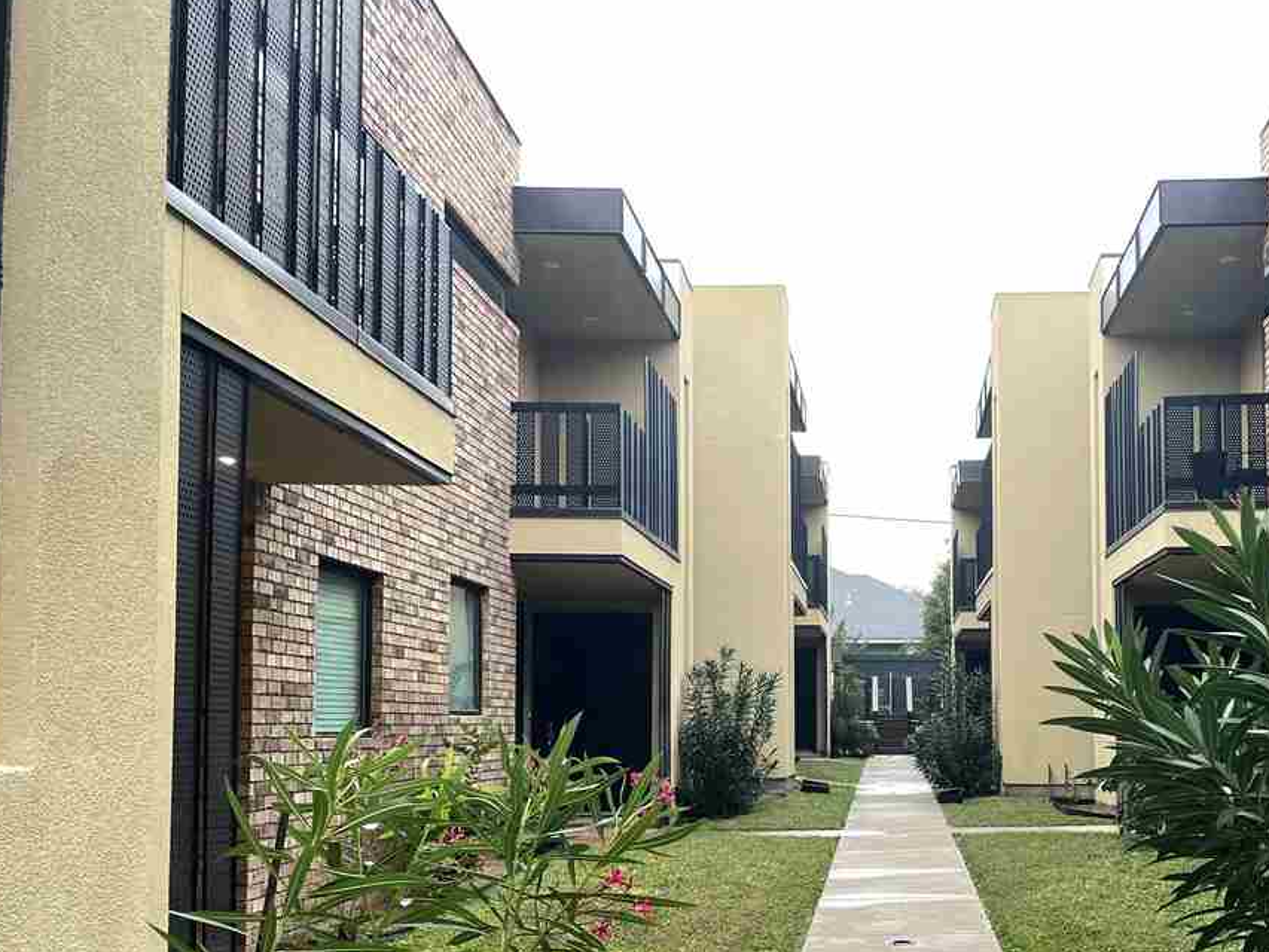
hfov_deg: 46.6
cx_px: 907
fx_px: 1430
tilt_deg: +2.4
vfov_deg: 36.4
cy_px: 649
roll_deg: +1.2
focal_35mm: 39
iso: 40
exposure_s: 1/121
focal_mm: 4.2
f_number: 1.6
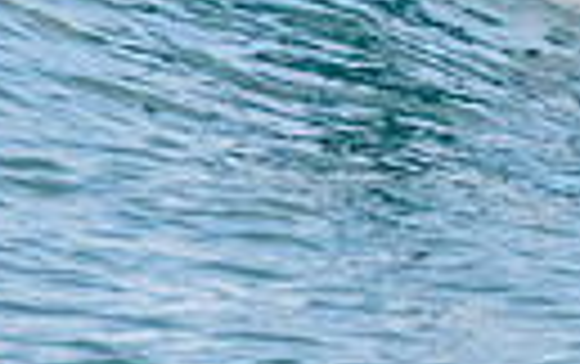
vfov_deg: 0.5
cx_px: 914
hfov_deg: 0.8
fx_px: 39901
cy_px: -399
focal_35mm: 2521
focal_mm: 450
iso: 2800
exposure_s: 1/2000
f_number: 5.6
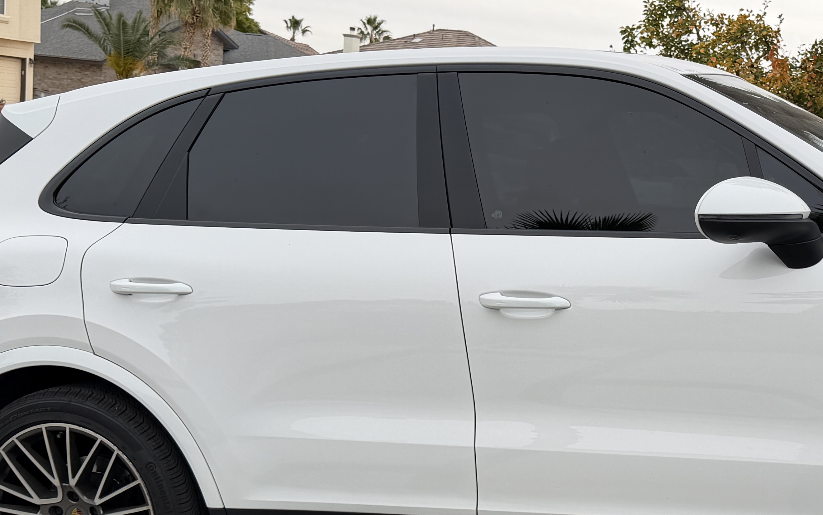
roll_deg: -5.9
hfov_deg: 35.7
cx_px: 663
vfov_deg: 23.4
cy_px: 371
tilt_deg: -9.3
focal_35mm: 55
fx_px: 1234
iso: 80
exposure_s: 1/2525
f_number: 1.78
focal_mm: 6.76
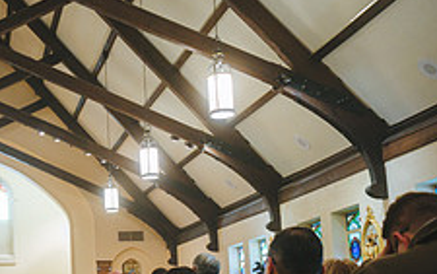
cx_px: -29
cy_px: 206
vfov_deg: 20.5
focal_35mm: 63
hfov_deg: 29.6
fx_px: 751
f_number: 2.8
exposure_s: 1/125
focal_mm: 24
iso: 1250
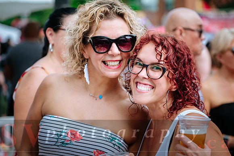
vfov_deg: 11.8
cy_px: 78
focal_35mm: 116
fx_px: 754
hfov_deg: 17.6
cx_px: 117
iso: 200
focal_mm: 77.3
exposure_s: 1/320
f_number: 2.8
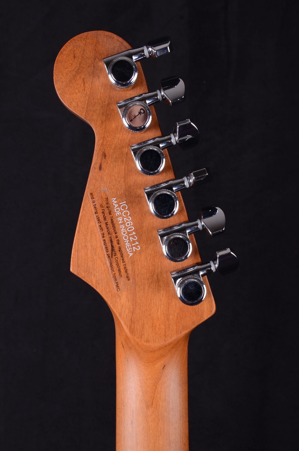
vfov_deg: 37.9
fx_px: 657
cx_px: 150
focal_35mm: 52
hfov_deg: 25.6
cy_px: 226
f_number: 13
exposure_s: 1/200
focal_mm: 35
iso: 200
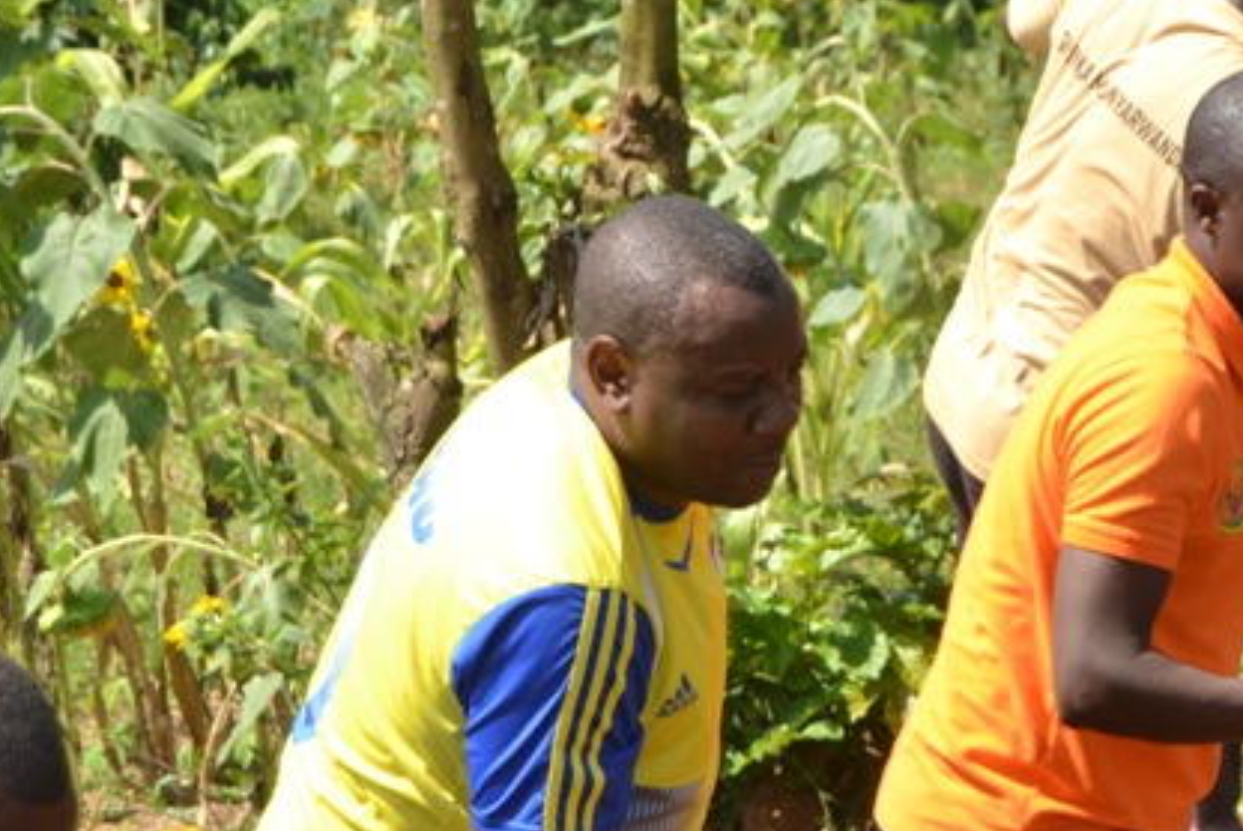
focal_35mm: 162
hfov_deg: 12.5
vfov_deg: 8.4
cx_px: 1237
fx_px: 5604
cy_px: 806
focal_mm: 45
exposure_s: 1/200
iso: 100
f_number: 5.6
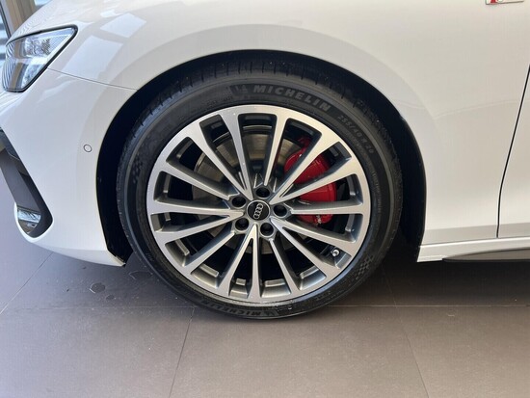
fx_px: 398
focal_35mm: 26
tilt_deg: -27.1
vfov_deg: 53.1
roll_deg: +4.2
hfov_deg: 67.3
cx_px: 265
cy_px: 199
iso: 80
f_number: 1.5
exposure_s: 1/121
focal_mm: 5.7
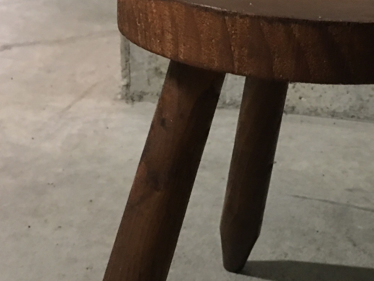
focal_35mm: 60
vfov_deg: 24.1
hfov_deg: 31.6
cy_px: 215
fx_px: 648
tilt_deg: -28.8
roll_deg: -7.0
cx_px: 281
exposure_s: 1/4
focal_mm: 4.15
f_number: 2.2
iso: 125
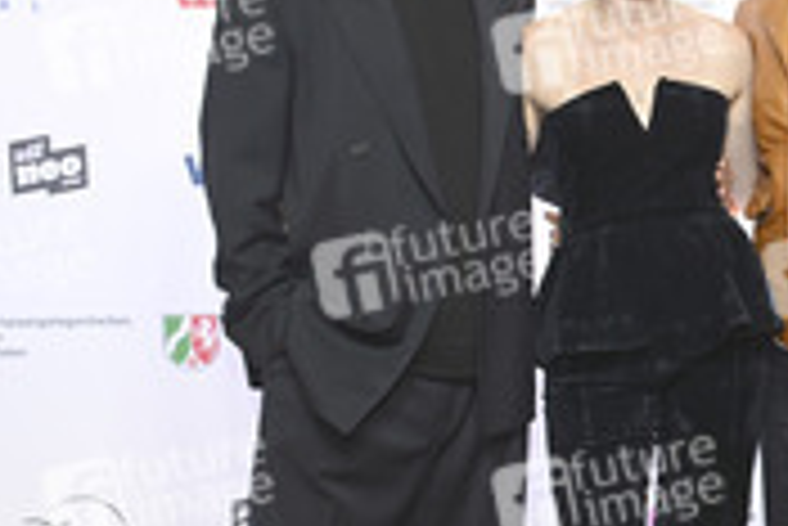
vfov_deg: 15.2
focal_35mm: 90
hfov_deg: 21.1
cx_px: 939
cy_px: 378
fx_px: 1972
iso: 1250
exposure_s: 1/200
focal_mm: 35
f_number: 4.5
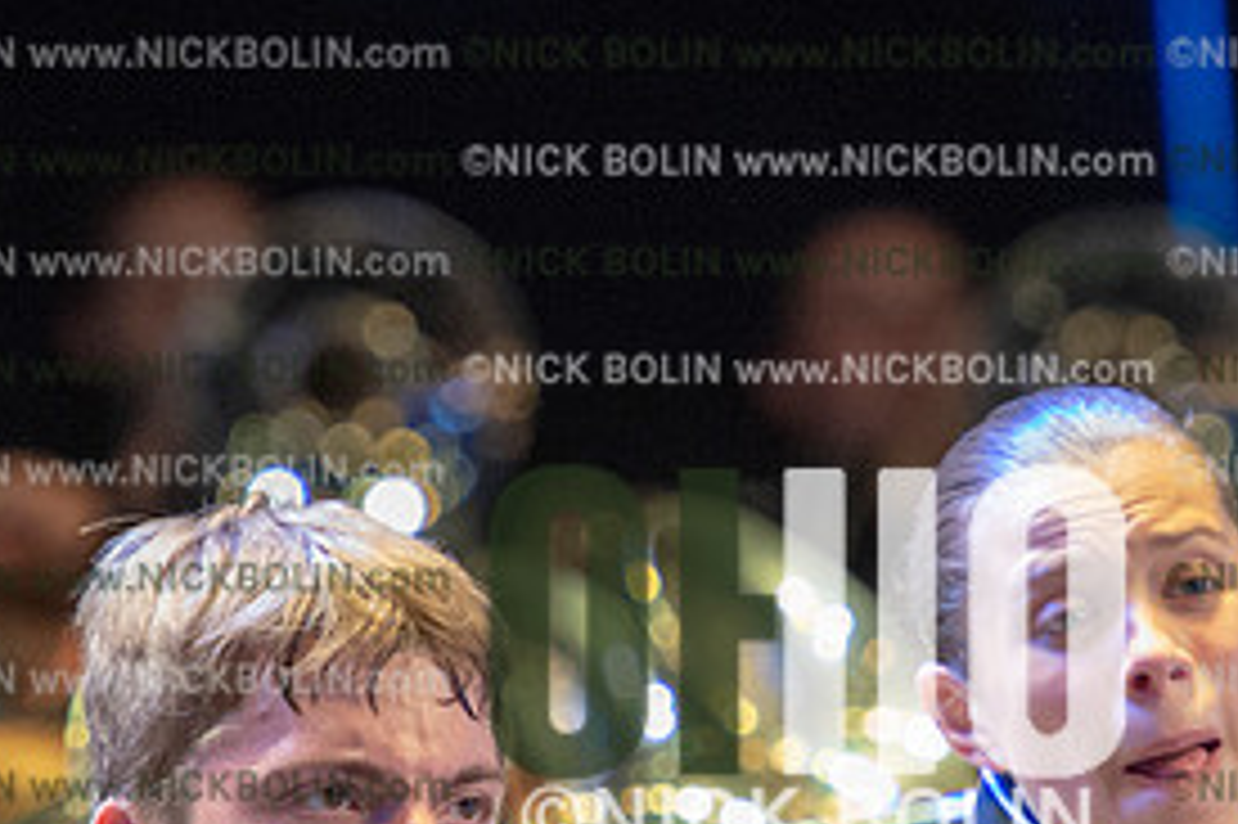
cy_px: 680
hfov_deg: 3.0
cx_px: 806
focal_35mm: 695
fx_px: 23885
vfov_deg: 2.0
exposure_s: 1/320
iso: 8000
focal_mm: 330
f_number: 5.6
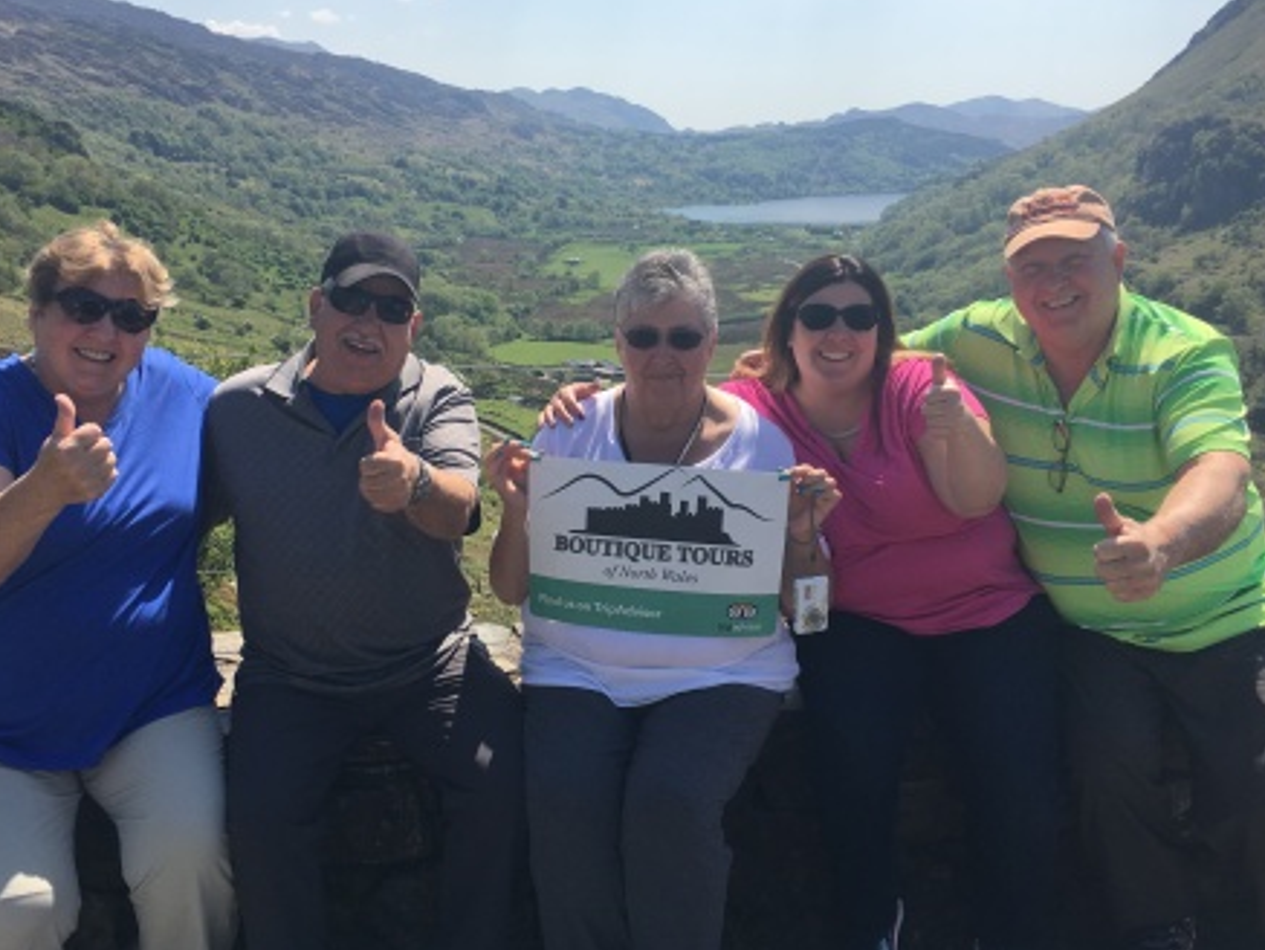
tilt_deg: -12.7
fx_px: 1243
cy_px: 452
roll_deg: -0.6
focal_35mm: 34
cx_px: 591
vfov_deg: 41.8
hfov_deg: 53.9
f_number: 2.2
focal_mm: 4.15
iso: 25
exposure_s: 1/1709
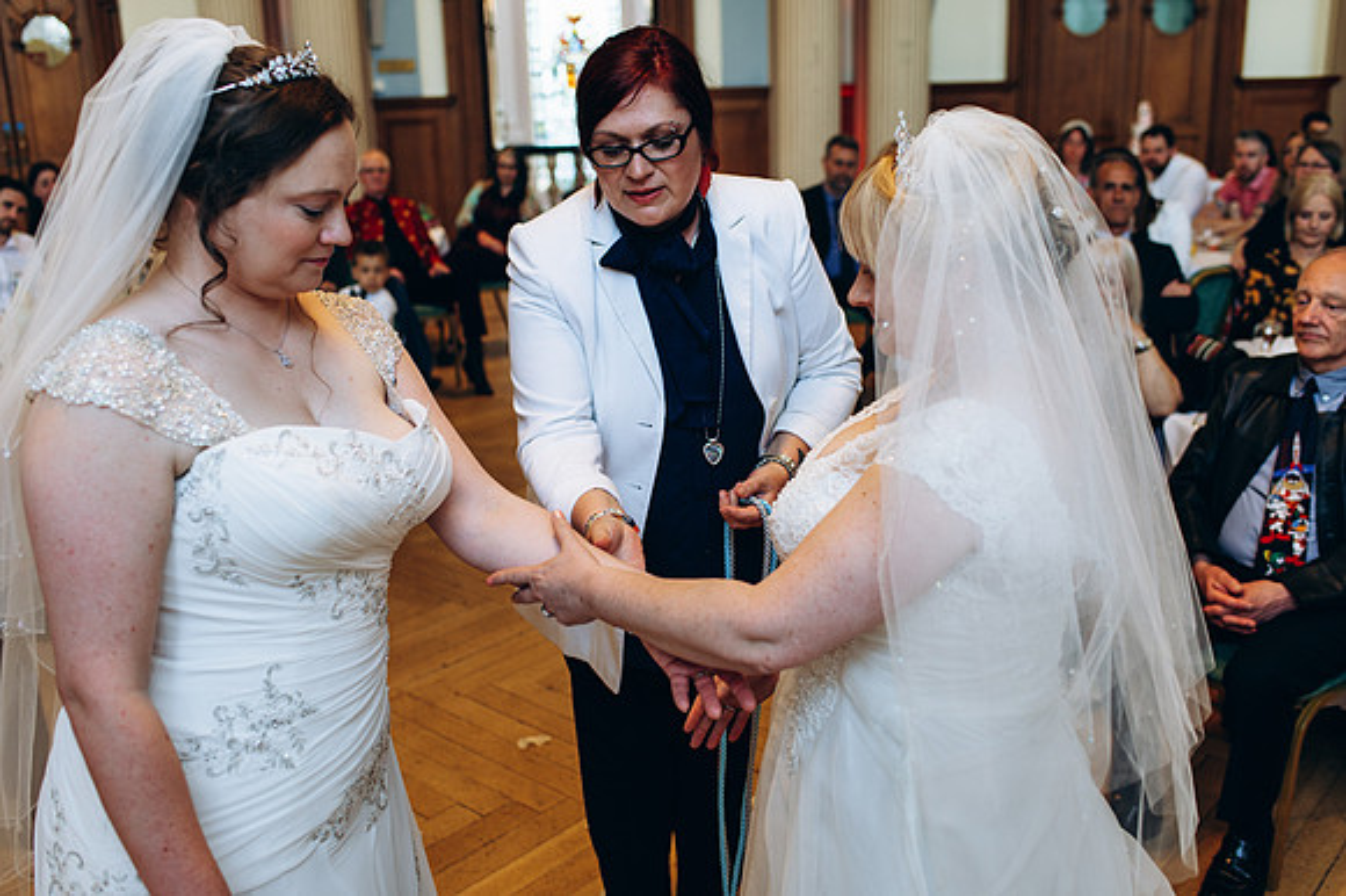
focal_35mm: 35
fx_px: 1308
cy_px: 448
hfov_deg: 54.5
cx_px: 673
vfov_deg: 37.8
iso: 250
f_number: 2.8
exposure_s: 1/100
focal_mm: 35
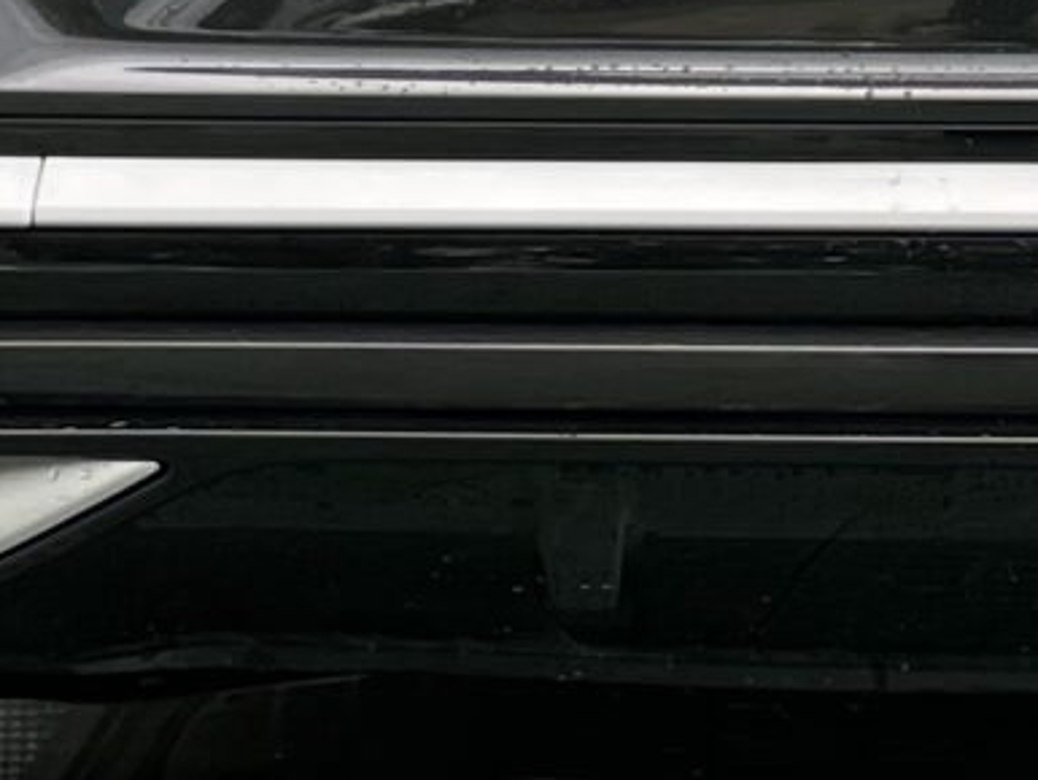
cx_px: 944
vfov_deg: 8.2
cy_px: -686
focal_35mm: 173
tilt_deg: -0.9
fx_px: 5189
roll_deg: +0.6
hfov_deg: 11.3
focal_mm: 4.2
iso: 40
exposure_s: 1/121
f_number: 1.6
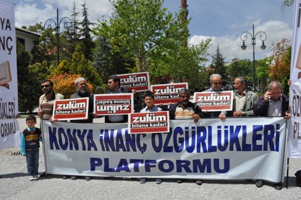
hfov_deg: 62.0
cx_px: 150
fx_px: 251
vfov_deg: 43.5
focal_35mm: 30
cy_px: 100
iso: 200
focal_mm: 20
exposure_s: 1/500
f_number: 11
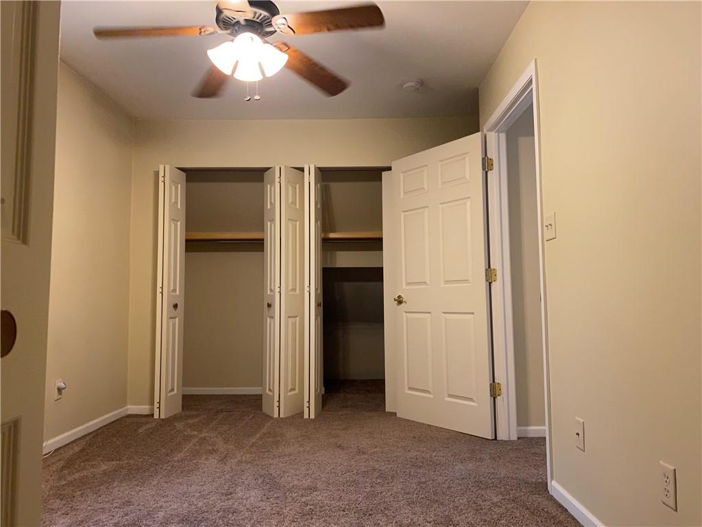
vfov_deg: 53.1
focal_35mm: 26
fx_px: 527
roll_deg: +1.1
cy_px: 264
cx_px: 351
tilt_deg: +5.4
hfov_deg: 67.3
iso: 250
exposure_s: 1/60
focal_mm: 4.25
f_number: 1.8
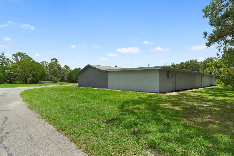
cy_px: 78
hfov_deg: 90.0
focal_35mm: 18
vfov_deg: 67.4
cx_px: 117
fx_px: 117
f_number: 5
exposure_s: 1/2000
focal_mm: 12
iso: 320
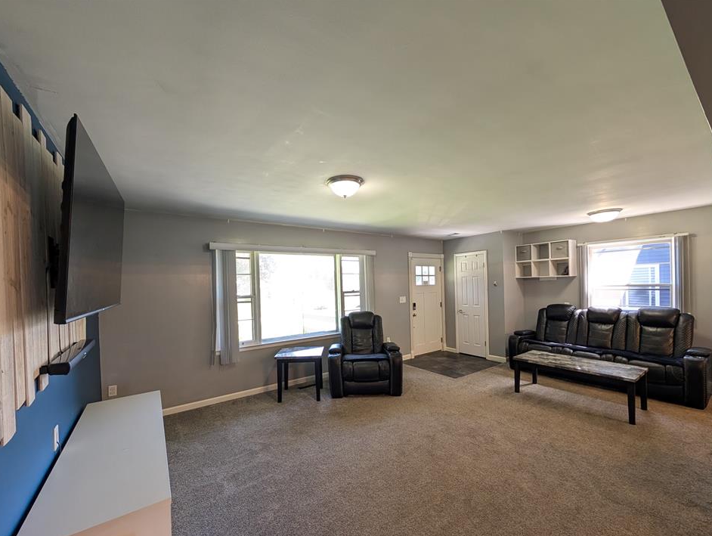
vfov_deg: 89.9
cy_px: 286
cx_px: 358
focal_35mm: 13
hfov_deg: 106.1
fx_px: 268
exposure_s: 1/60
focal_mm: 2.02
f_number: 1.7
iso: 58
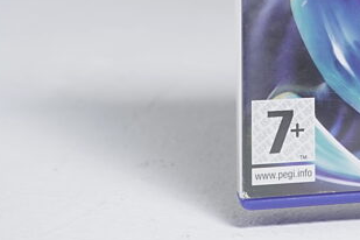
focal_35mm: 128
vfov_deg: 10.2
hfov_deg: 15.3
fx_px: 1280
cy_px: -163
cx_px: 467
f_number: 5.6
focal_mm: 33
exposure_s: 1/25
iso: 640
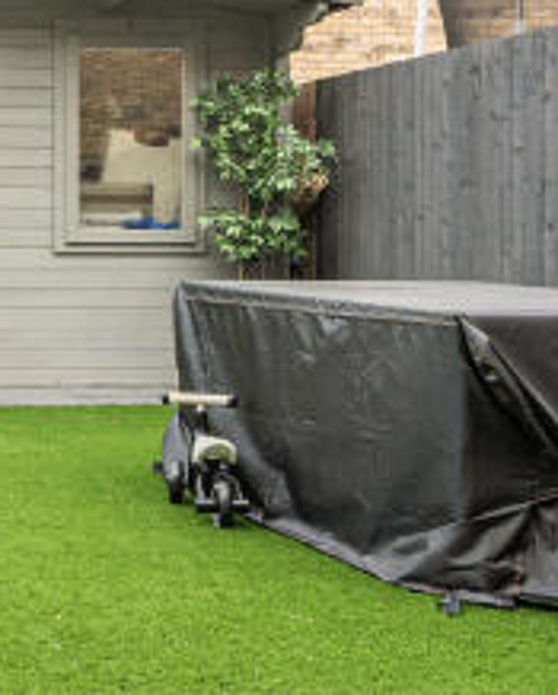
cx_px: -348
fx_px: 1360
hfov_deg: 19.3
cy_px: 263
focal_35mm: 66
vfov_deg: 28.6
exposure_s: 1/250
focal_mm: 15
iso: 400
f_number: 10
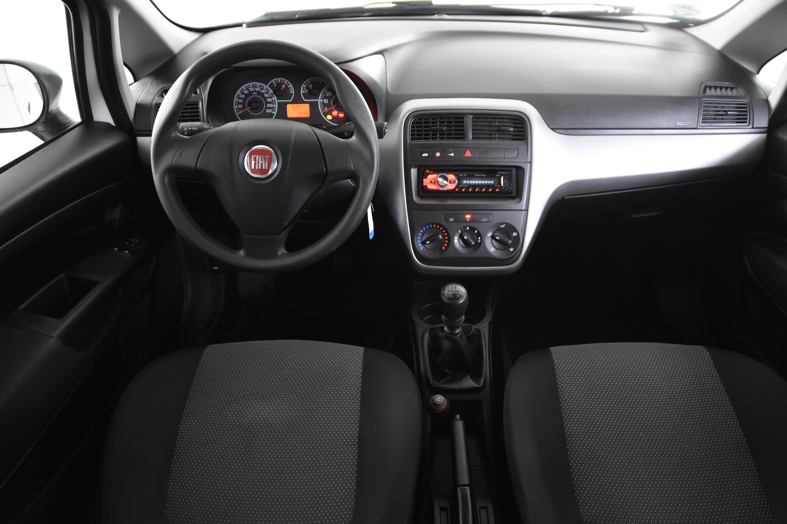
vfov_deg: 50.4
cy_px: 262
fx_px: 557
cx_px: 394
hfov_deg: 70.4
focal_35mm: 26
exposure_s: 1/25
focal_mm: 17
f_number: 2.8
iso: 1600
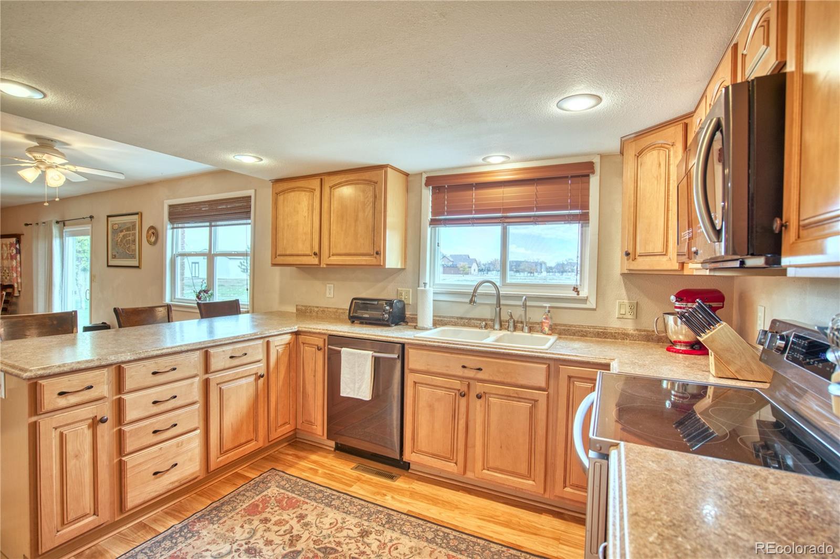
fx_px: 373
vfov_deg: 73.7
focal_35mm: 16
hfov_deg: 96.7
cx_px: 420
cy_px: 280
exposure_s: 1/100
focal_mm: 16
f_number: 4
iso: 500
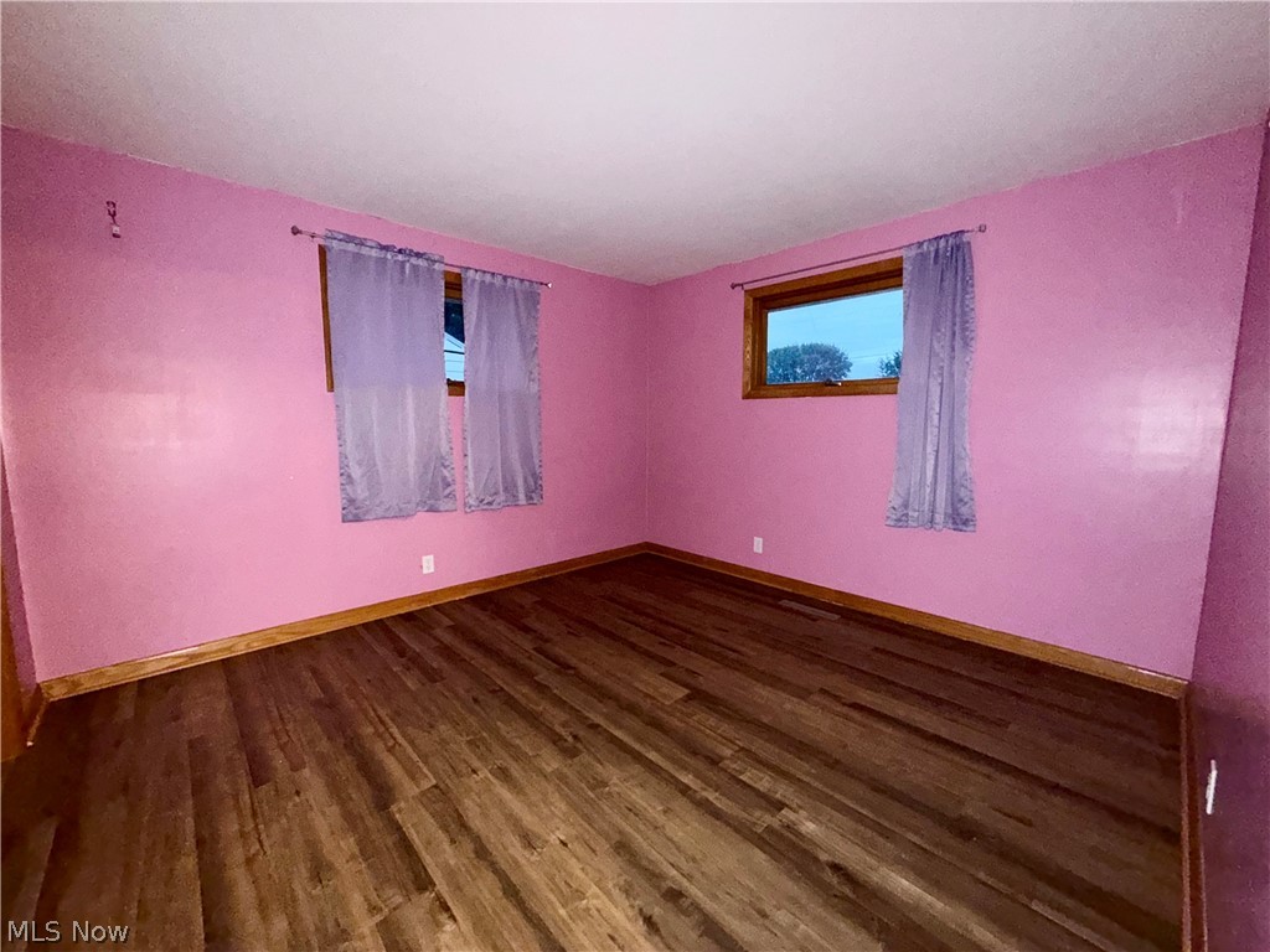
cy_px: 476
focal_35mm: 14
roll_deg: -0.3
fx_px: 514
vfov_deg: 85.7
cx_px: 635
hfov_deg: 102.1
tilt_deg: -6.4
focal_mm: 2.22
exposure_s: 1/16
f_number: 2.2
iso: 320
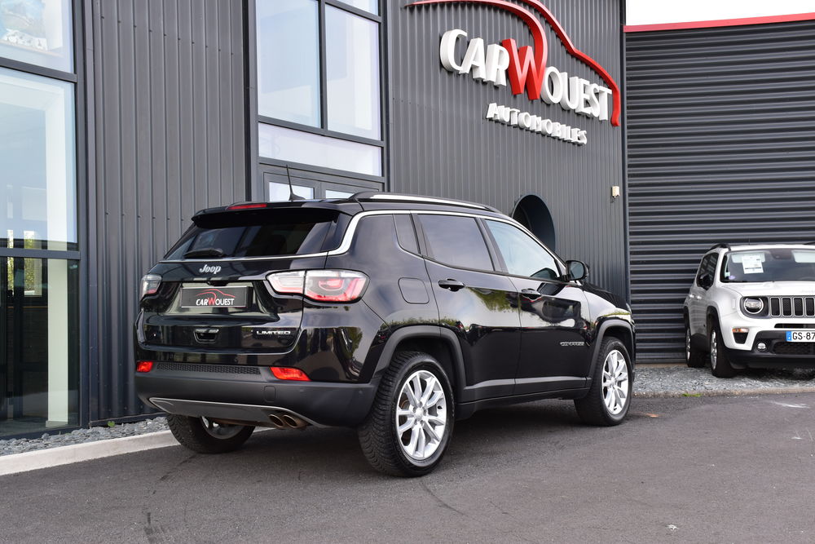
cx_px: 408
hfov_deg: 43.6
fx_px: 1019
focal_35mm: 45
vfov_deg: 29.9
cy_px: 272
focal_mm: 30
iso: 400
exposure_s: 1/100
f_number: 9
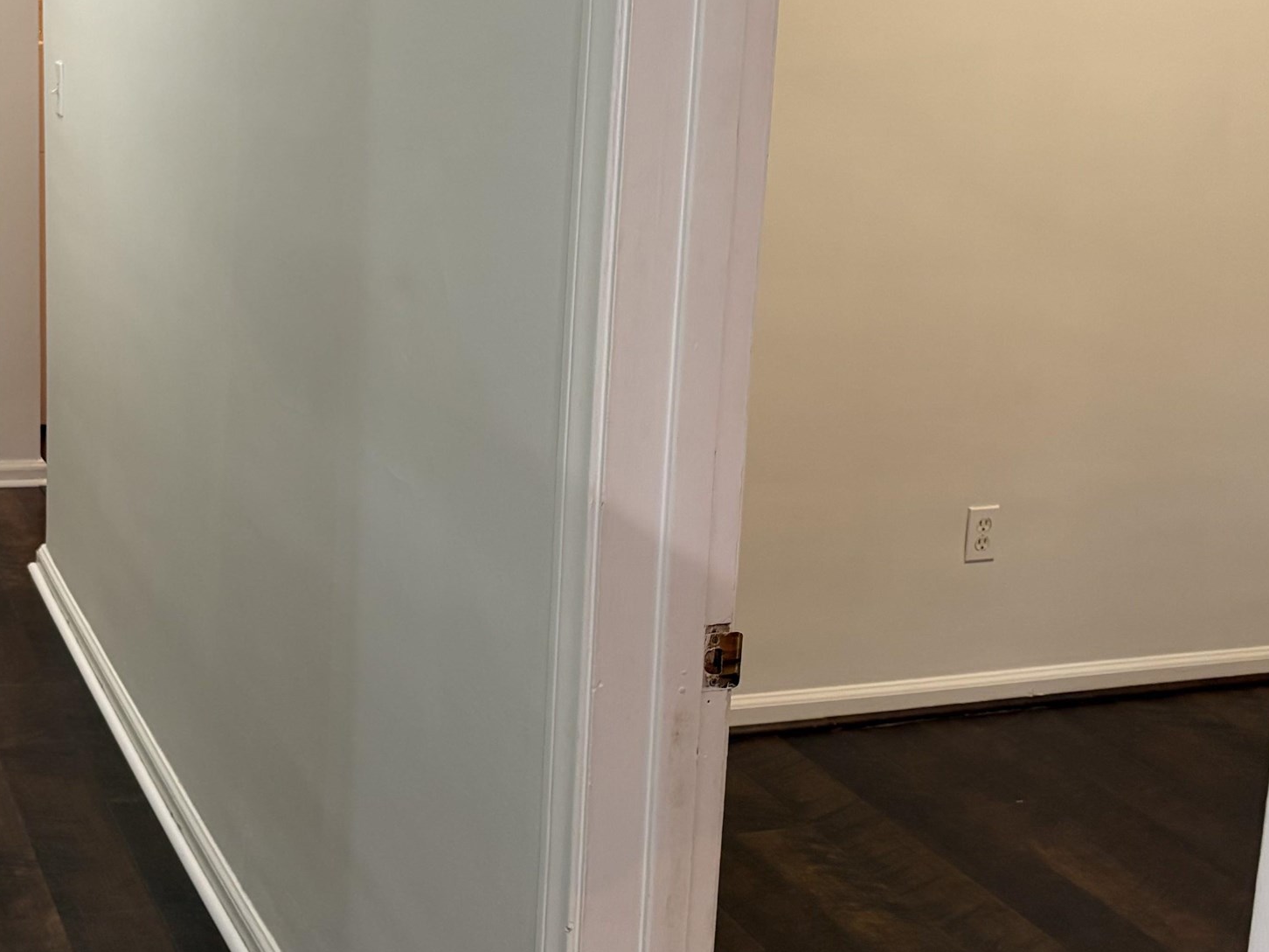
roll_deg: +0.3
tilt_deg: -12.4
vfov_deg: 26.5
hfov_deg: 33.8
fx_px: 2016
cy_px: 359
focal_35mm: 55
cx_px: 232
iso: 200
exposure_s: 1/60
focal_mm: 5.96
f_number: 1.6
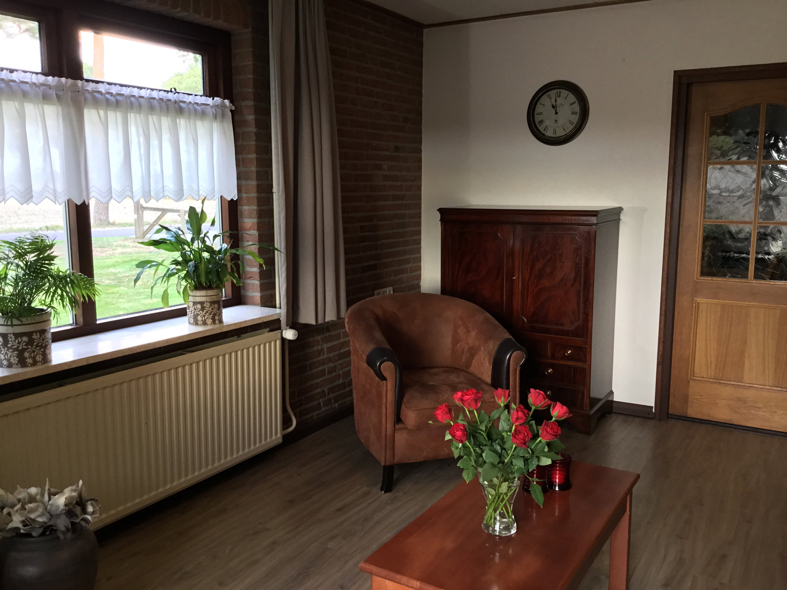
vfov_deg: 45.4
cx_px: 394
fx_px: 705
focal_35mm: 31
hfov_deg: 58.4
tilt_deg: -8.7
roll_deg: +0.4
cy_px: 295
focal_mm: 3.3
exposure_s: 1/33
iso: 100
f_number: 2.4
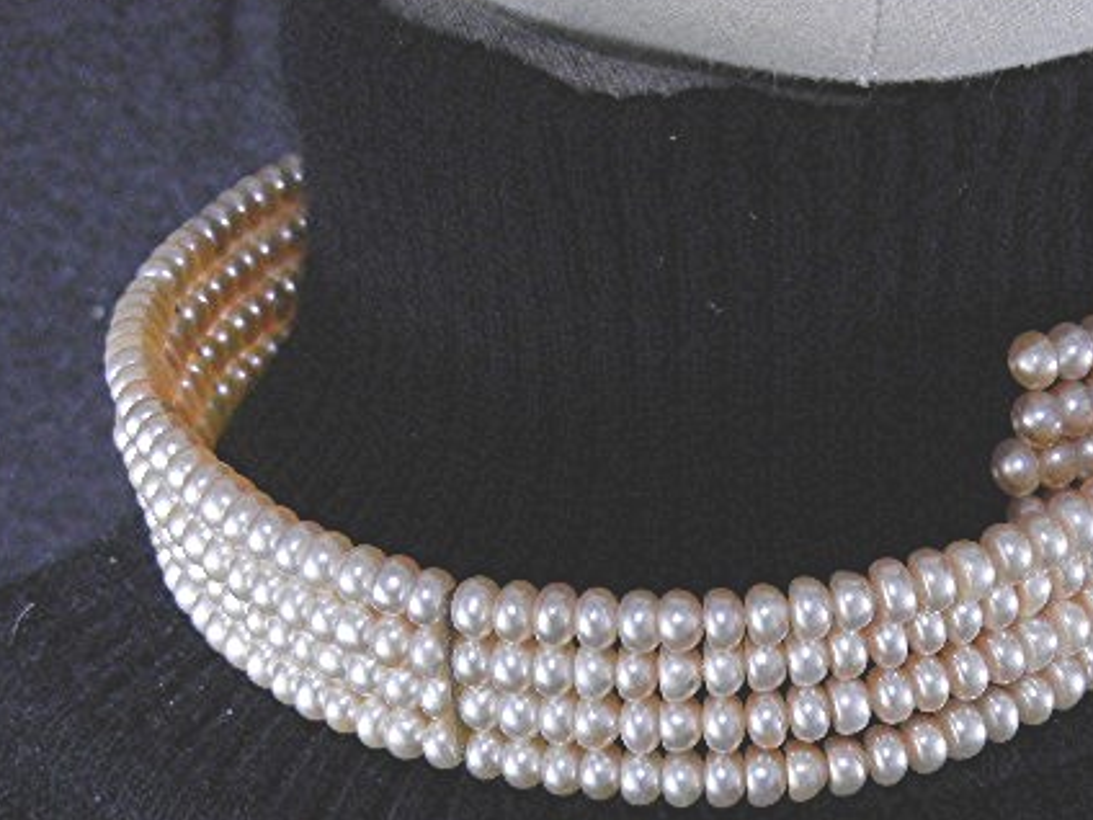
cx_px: 794
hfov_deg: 21.9
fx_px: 2810
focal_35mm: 89
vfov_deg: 16.6
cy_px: 456
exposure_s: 1/30
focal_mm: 10.6
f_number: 8
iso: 800
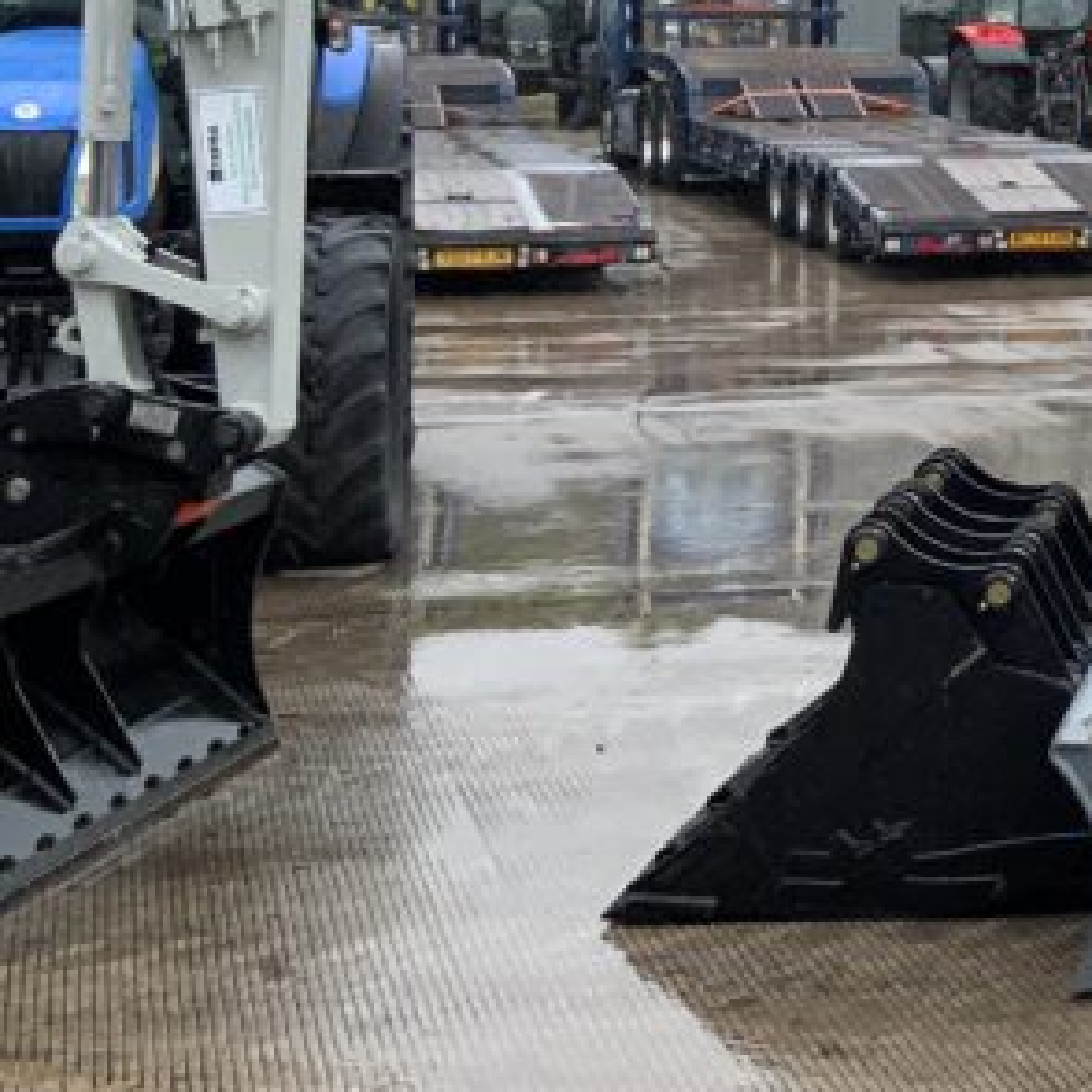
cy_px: 85
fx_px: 3176
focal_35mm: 89
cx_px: 1540
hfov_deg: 17.8
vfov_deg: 19.1
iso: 16
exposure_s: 1/829
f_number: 1.8
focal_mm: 3
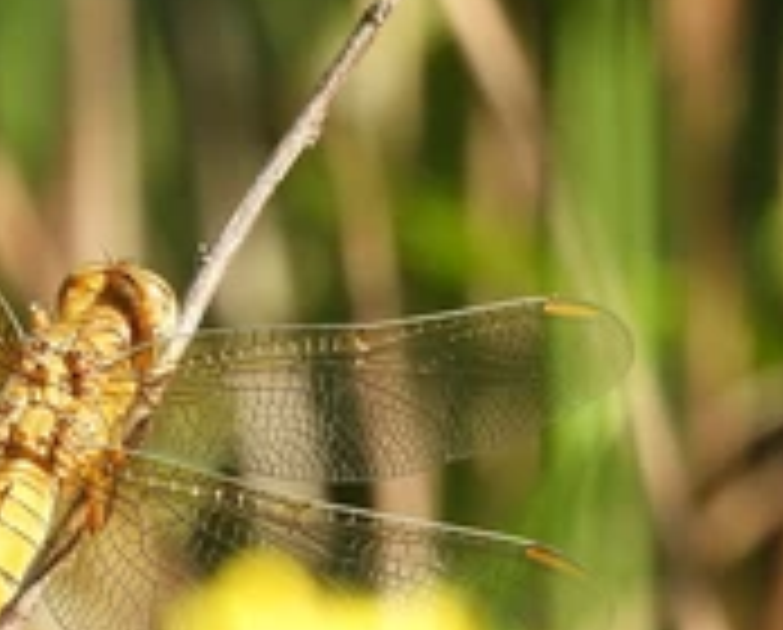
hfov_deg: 1.0
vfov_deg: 0.8
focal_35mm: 1969
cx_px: 94
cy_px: 432
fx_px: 45732
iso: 100
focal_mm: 98.1
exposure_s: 1/200
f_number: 5.6
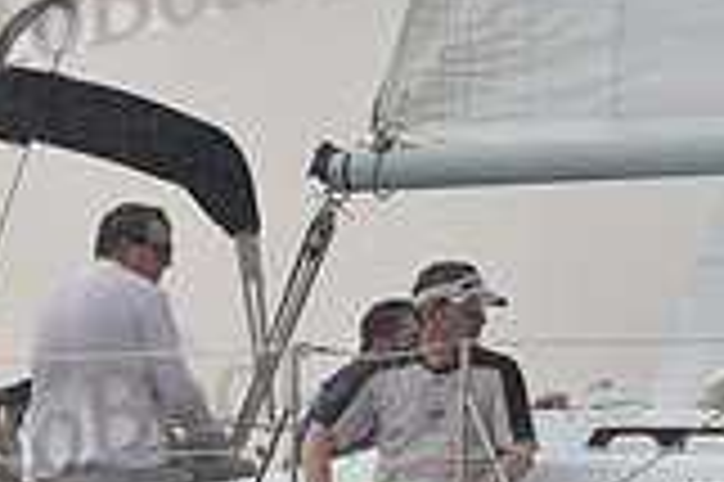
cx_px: 670
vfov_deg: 4.0
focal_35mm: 343
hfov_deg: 6.0
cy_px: 592
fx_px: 6891
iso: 400
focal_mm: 95
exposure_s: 1/500
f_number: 3.2
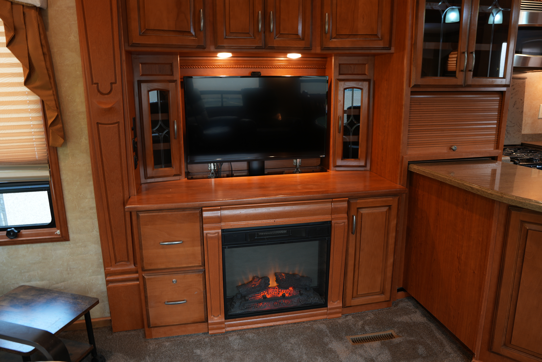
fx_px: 361
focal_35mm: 24
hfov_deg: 73.7
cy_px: 181
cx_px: 271
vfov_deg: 53.1
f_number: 5
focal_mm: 16
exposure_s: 1/1.6
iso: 100
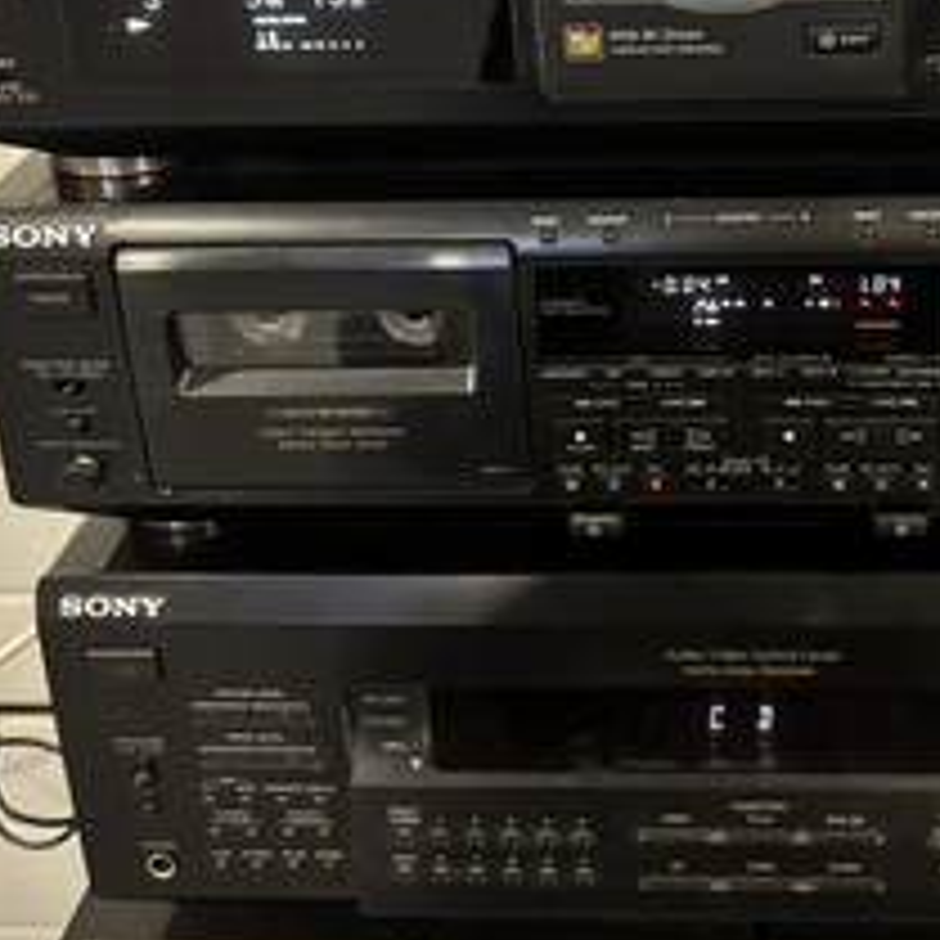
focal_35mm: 55
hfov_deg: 30.5
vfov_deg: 30.1
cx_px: 726
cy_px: 139
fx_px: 1690
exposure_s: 1/30
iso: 1000
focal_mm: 5.96
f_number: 1.6
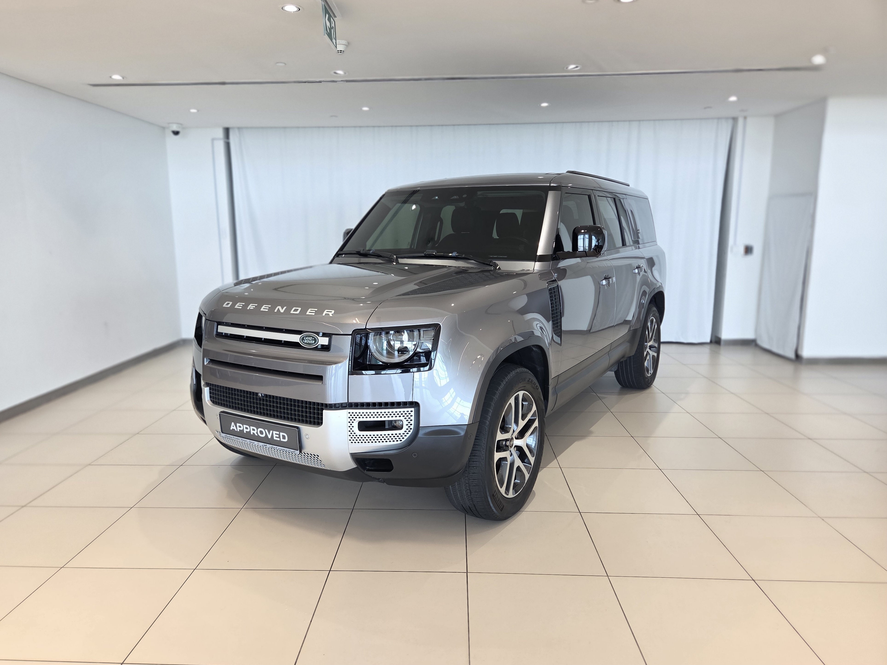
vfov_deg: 58.9
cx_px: 444
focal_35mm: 23
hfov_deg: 73.9
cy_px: 332
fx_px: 589
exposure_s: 1/182
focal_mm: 5.4
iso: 125
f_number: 1.8
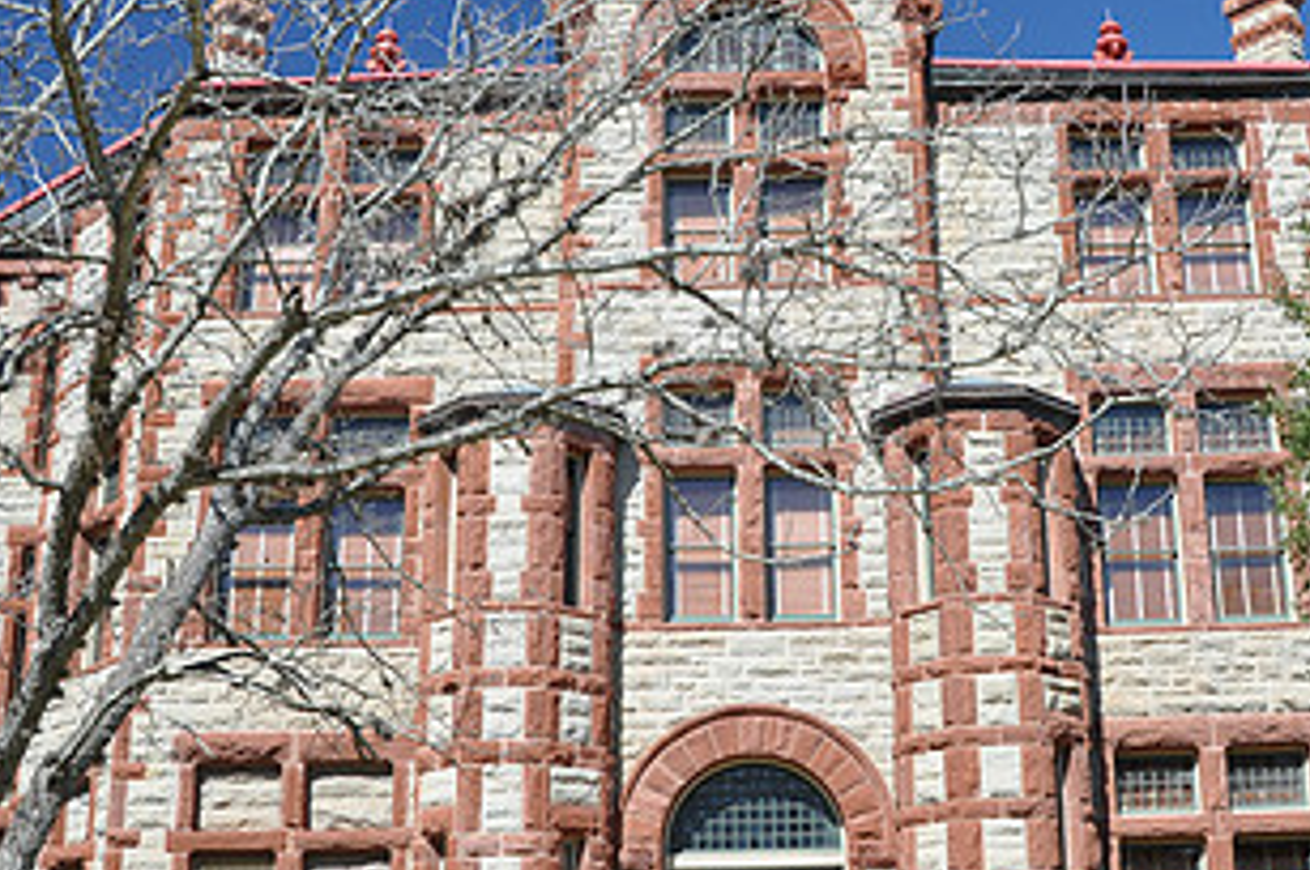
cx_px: 819
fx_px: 1854
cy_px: 420
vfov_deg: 26.4
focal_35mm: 51
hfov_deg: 38.7
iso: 200
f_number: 7.1
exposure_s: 1/200
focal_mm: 18
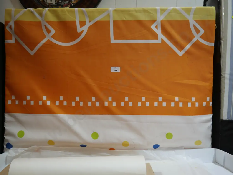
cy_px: 88
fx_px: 215
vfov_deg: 44.2
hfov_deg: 56.8
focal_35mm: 32
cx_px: 116
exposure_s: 1/125
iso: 200
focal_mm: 16
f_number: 3.6
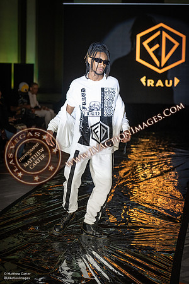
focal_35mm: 85
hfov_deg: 16.1
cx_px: 94
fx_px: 669
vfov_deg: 23.9
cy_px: 142
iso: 1600
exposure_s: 1/640
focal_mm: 85
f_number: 2.8
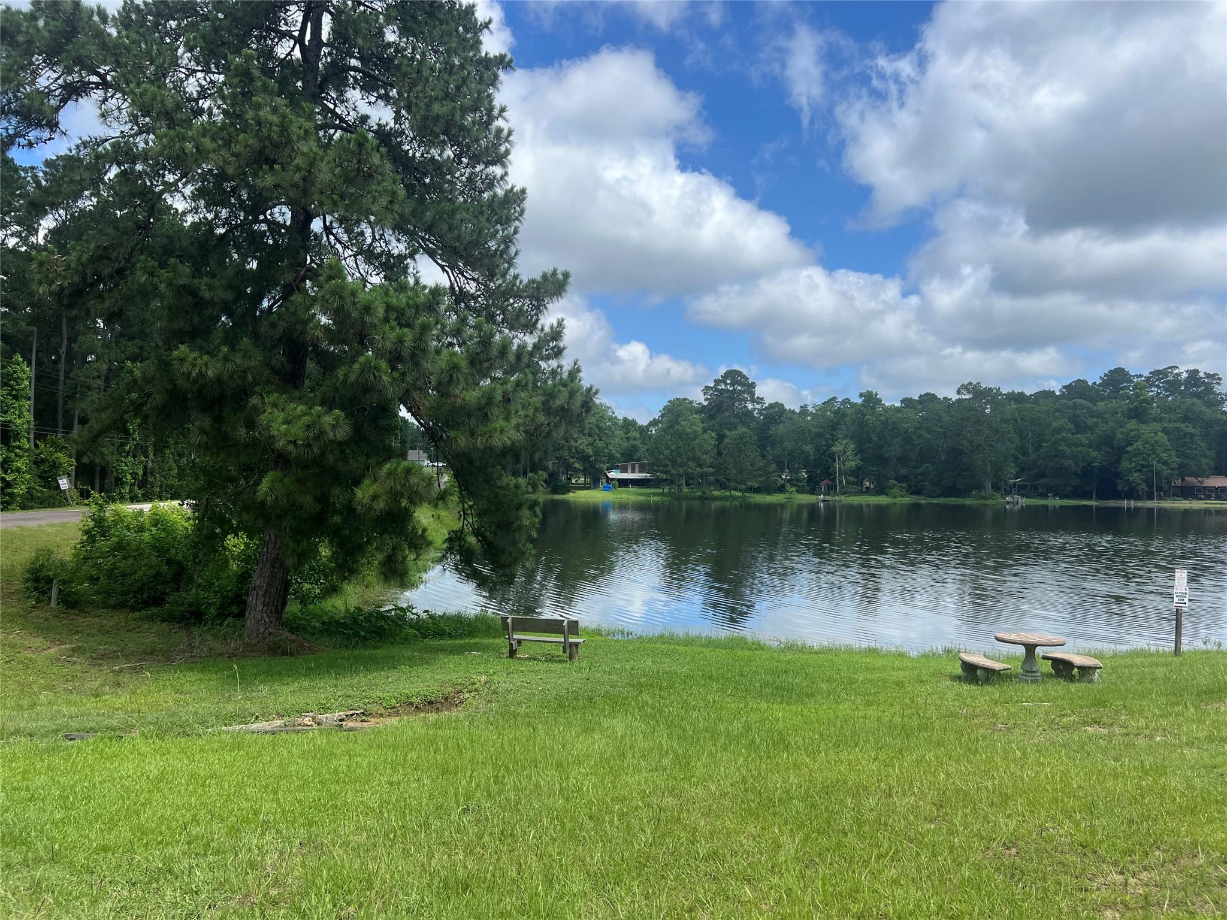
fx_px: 922
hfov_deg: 67.3
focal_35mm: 26
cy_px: 460
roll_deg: -0.2
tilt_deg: -1.8
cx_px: 614
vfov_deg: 53.1
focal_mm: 5.7
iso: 50
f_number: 1.5
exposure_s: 1/3704
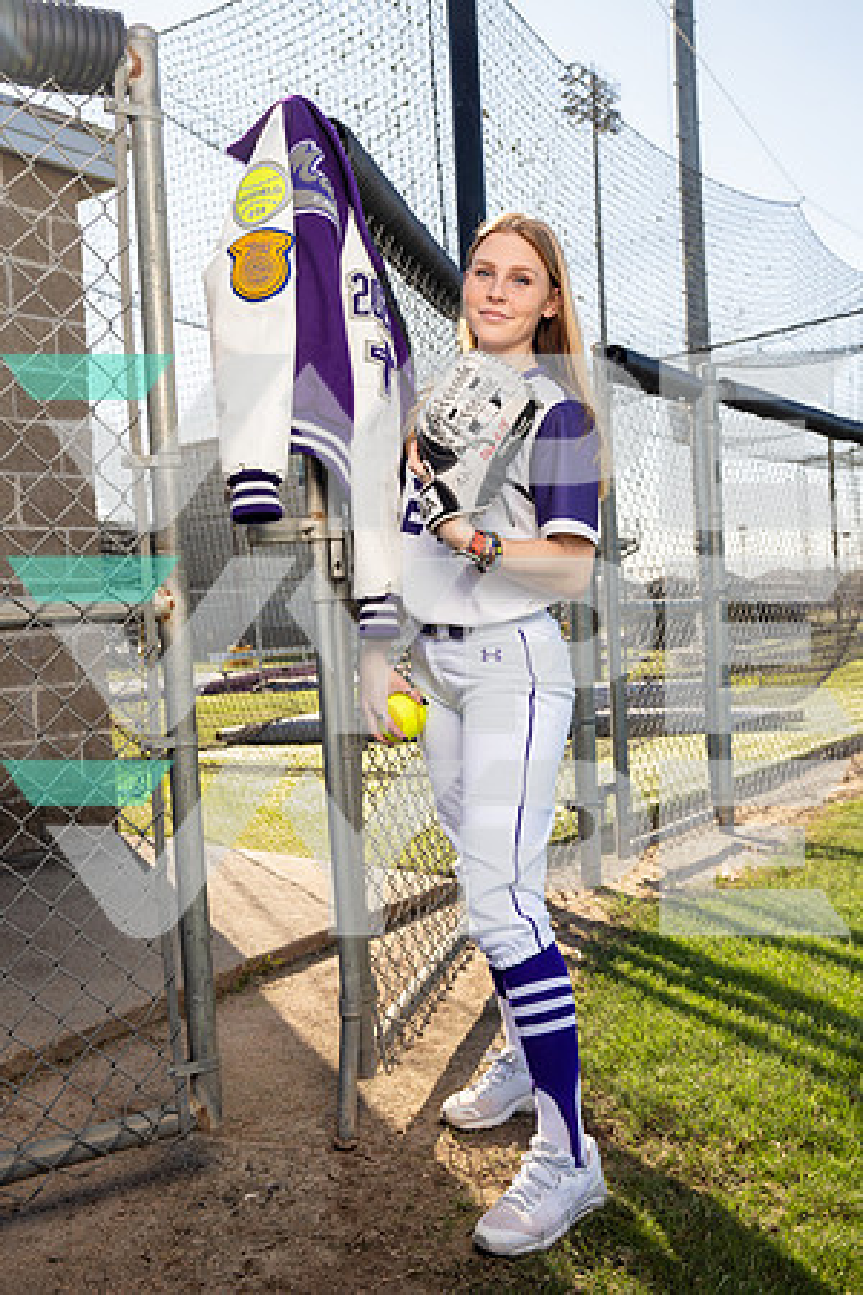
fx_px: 1187
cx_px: 432
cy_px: 648
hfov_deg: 40.0
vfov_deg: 57.2
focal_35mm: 33
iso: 100
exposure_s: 1/250
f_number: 5.6
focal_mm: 33
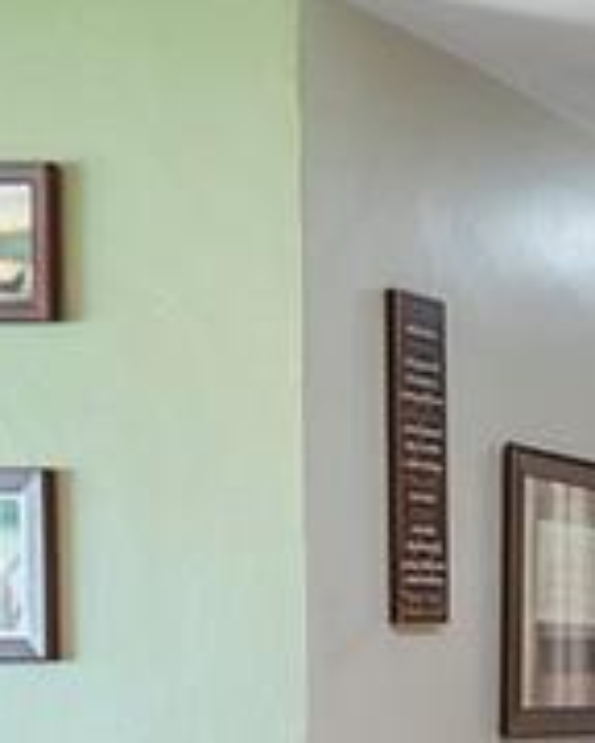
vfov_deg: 23.2
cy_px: 671
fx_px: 1761
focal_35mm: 80
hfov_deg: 12.5
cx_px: 1603
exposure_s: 1/50
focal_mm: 10
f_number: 7.1
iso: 250
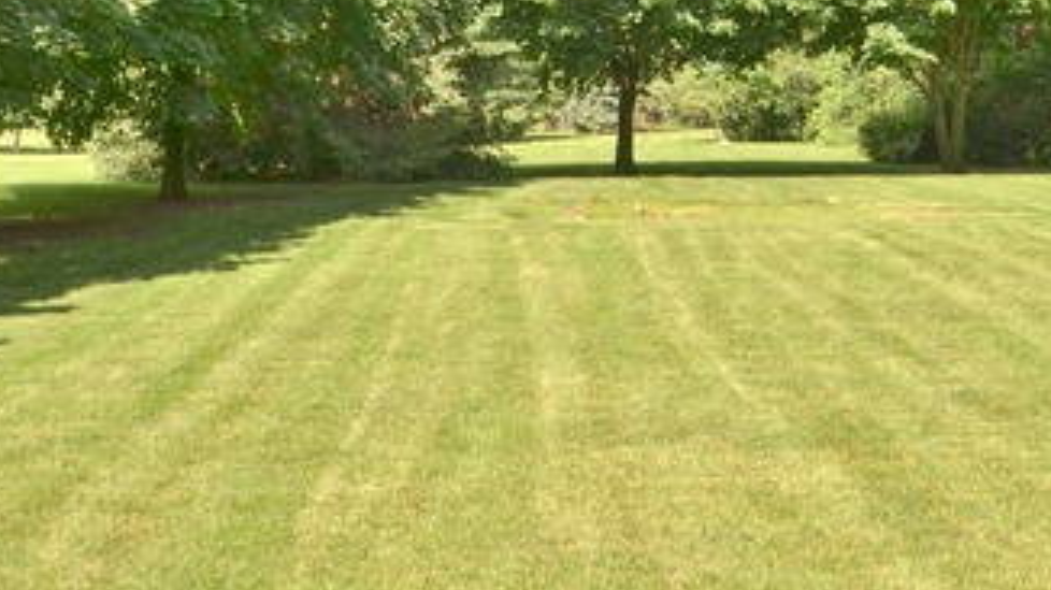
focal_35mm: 74
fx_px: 2061
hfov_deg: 28.3
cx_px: 751
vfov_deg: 16.0
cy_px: 39
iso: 400
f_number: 11
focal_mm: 24
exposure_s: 1/320
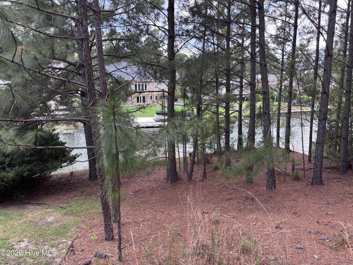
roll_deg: +3.0
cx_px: 176
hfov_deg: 67.3
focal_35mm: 26
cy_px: 132
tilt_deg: -11.6
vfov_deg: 53.1
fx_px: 265
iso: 50
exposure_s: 1/330
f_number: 1.6
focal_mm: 5.96
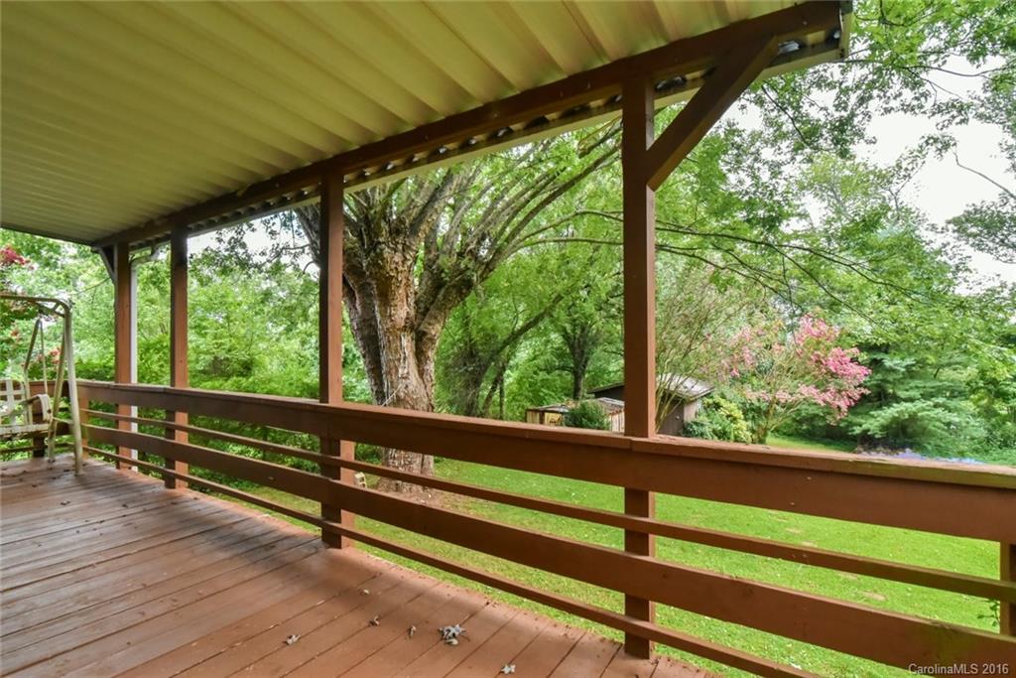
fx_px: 452
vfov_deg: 73.8
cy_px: 339
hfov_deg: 96.7
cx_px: 508
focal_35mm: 16
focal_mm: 16
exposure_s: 1/640
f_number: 10
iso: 4000
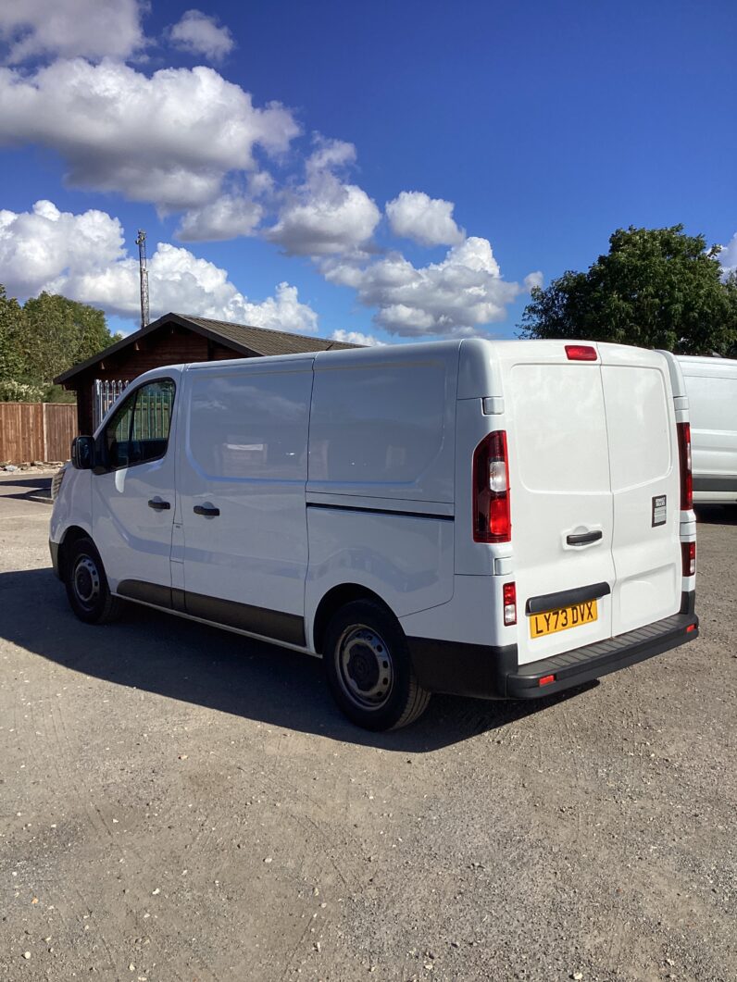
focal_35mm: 31
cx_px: 368
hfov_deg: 45.5
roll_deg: -0.3
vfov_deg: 58.3
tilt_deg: -4.6
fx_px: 880
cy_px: 491
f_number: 2.4
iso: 25
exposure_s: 1/2037
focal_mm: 3.3
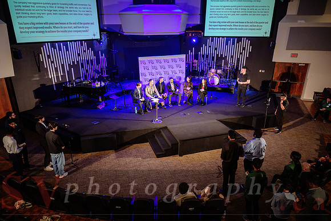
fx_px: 240
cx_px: 163
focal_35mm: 26
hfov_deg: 69.3
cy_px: 120
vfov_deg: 49.4
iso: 1600
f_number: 2.8
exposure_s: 1/125
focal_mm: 24
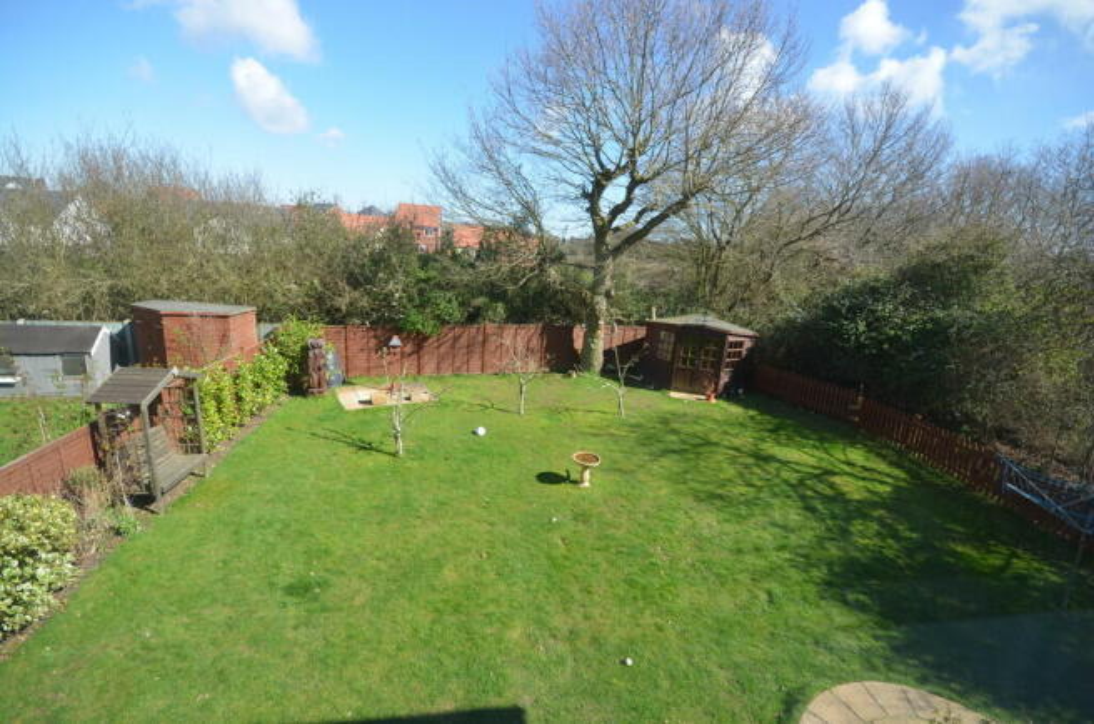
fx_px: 455
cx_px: 547
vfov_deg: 77.0
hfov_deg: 100.5
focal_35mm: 15
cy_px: 362
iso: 200
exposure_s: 1/250
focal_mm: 10
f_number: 8
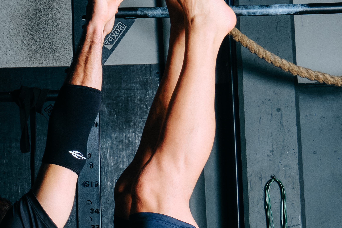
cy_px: 91
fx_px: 1207
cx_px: -141
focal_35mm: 127
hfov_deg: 15.2
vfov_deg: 10.8
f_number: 9
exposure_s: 1/250
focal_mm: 25.4
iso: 200
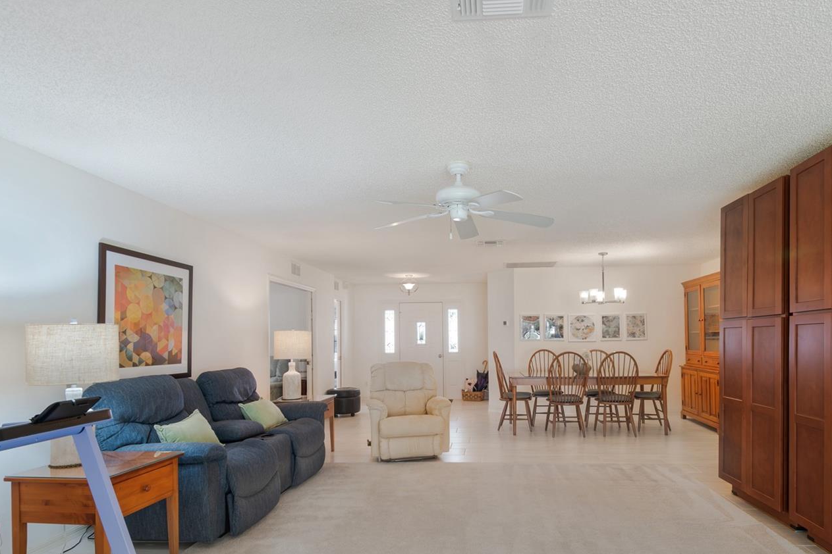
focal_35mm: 19
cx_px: 461
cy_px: 330
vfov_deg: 64.0
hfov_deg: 86.6
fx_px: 439
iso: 250
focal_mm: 10
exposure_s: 1/8
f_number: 9
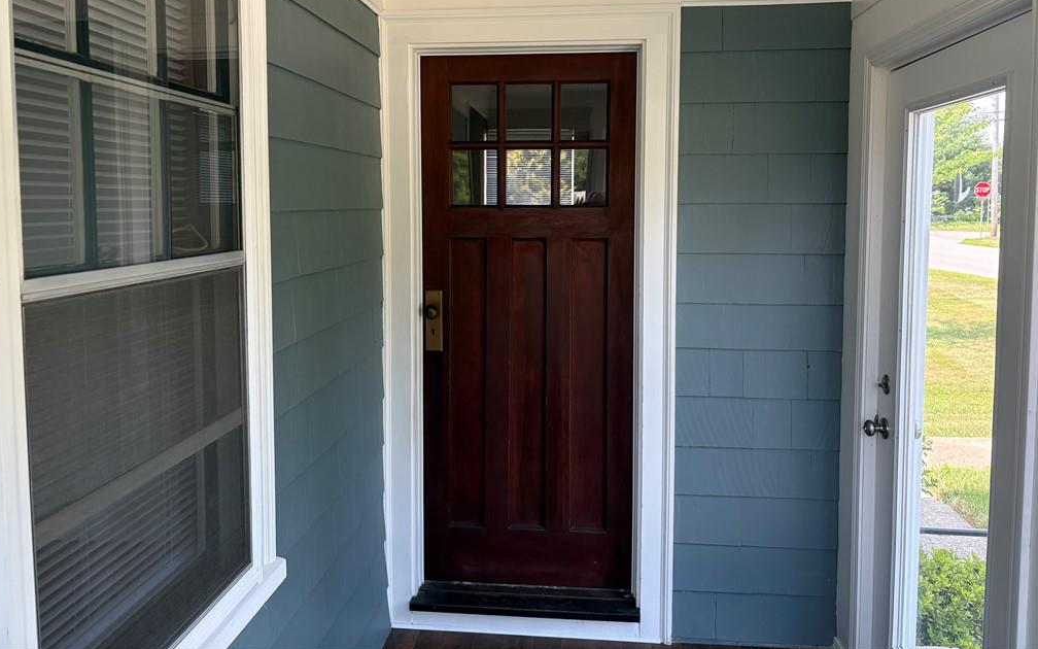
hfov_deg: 66.5
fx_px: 792
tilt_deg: -4.1
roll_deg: +0.7
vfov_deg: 44.3
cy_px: 257
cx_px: 512
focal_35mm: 28
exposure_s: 1/243
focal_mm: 5.96
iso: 125
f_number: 1.6
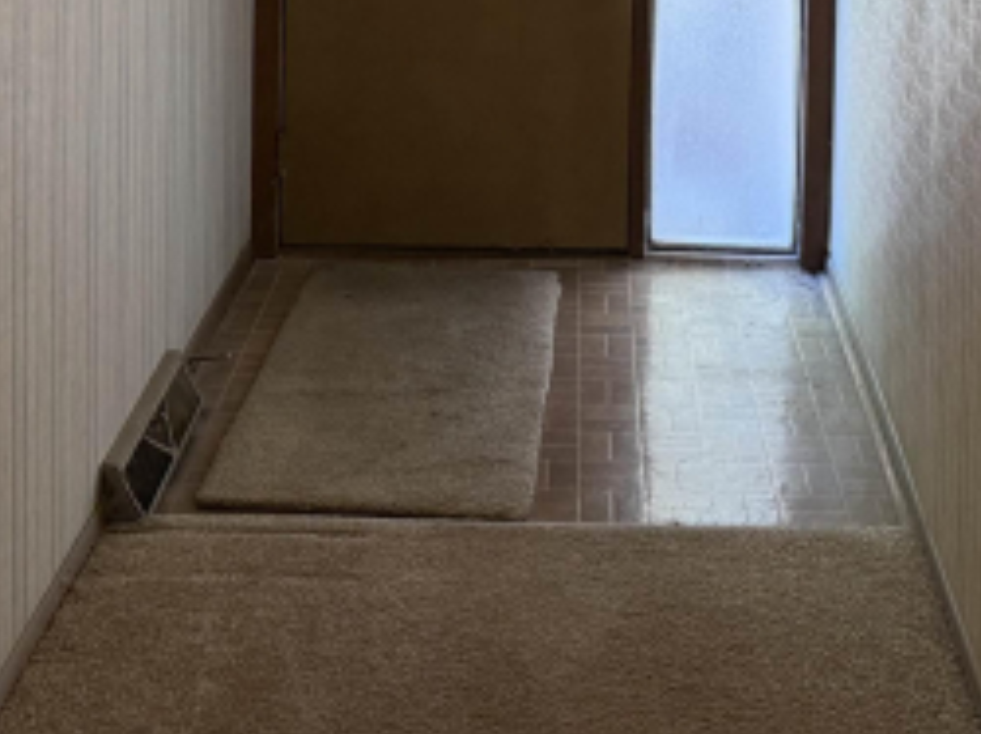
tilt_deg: -4.2
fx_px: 1812
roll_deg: -1.4
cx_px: 606
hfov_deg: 30.2
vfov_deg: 20.8
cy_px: -220
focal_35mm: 64
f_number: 1.78
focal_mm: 6.76
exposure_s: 1/120
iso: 320
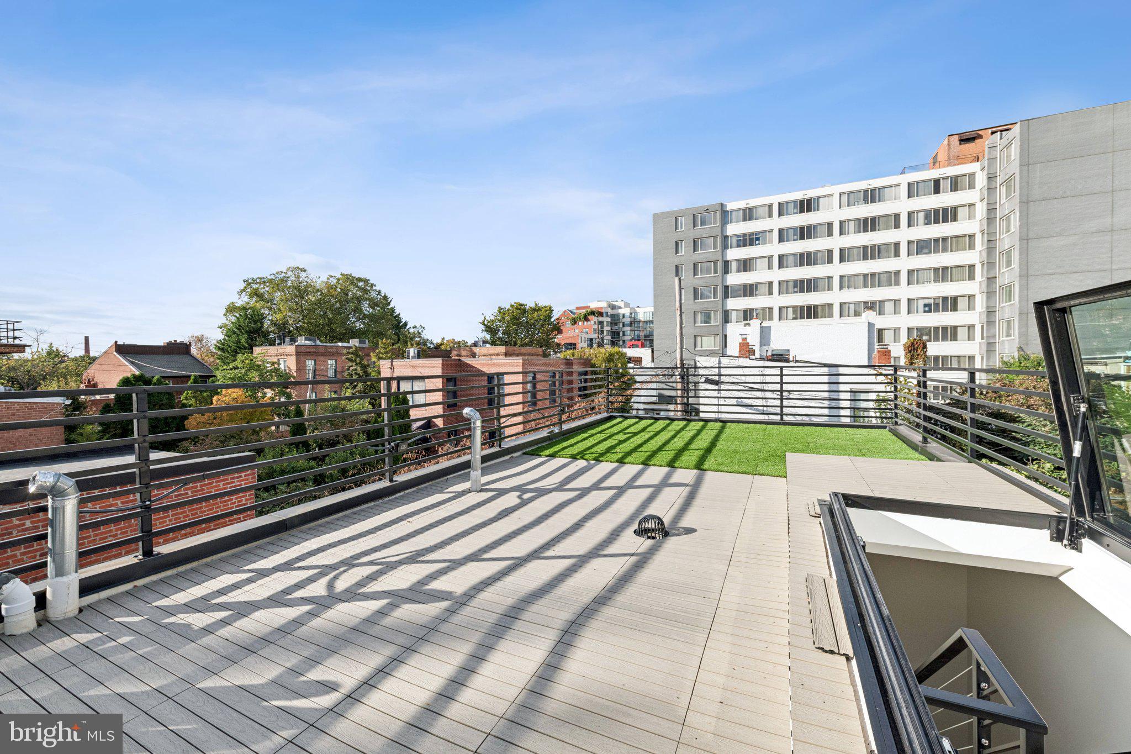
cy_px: 377
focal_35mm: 14
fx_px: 440
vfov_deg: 81.2
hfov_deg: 104.3
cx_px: 566
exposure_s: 1/640
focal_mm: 14
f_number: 10
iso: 320
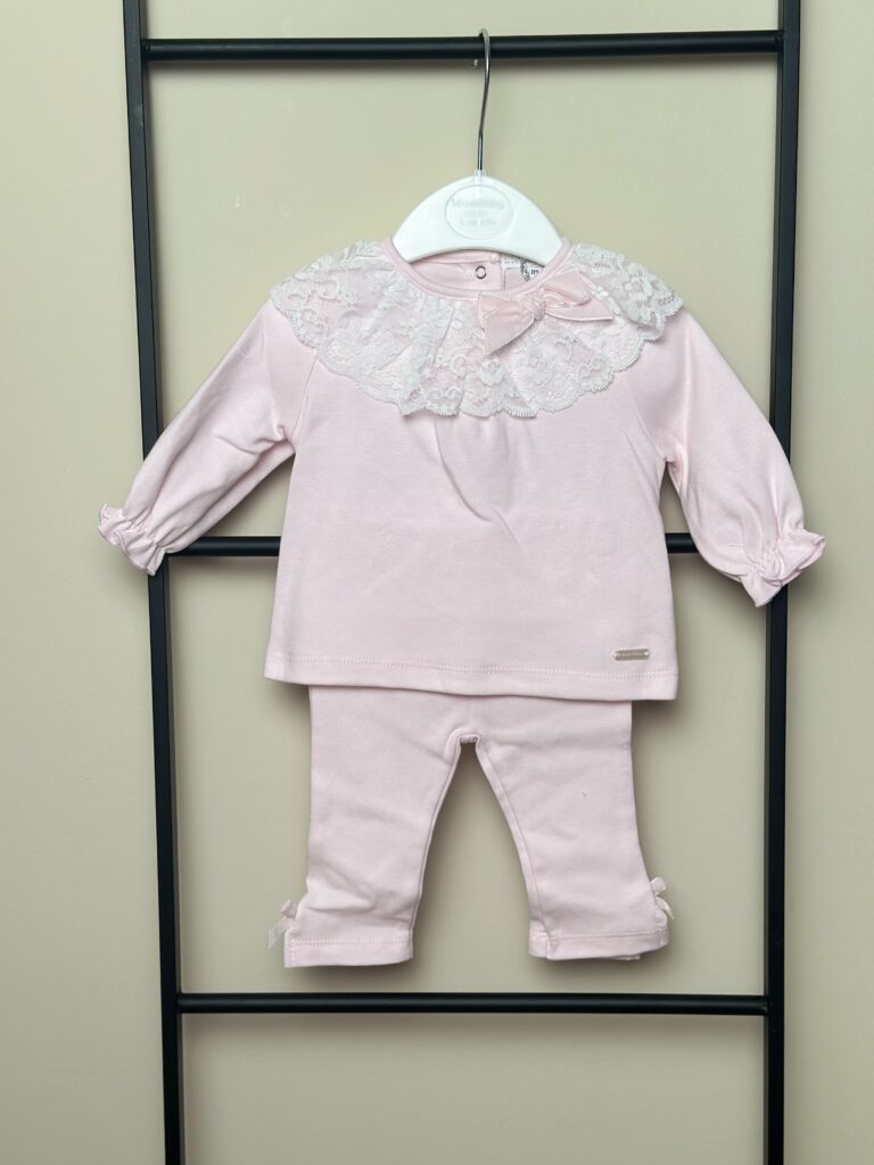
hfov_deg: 30.3
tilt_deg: -10.4
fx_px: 1616
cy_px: 582
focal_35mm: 48
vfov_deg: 39.7
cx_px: 437
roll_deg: +1.0
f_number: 1.78
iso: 64
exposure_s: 1/125
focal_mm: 6.86
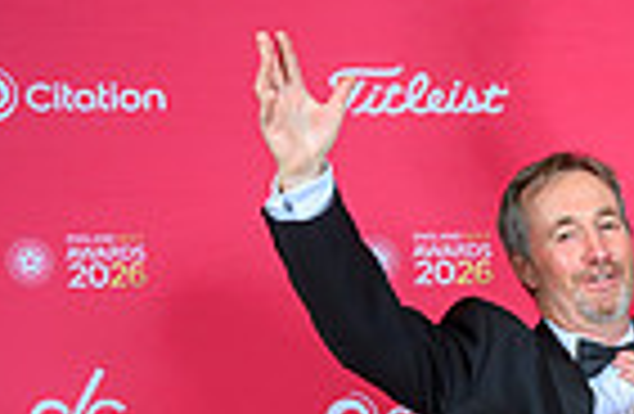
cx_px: 1303
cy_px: 611
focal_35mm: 180
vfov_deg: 7.4
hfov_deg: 10.5
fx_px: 3149
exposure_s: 1/100
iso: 250
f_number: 5.6
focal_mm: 39
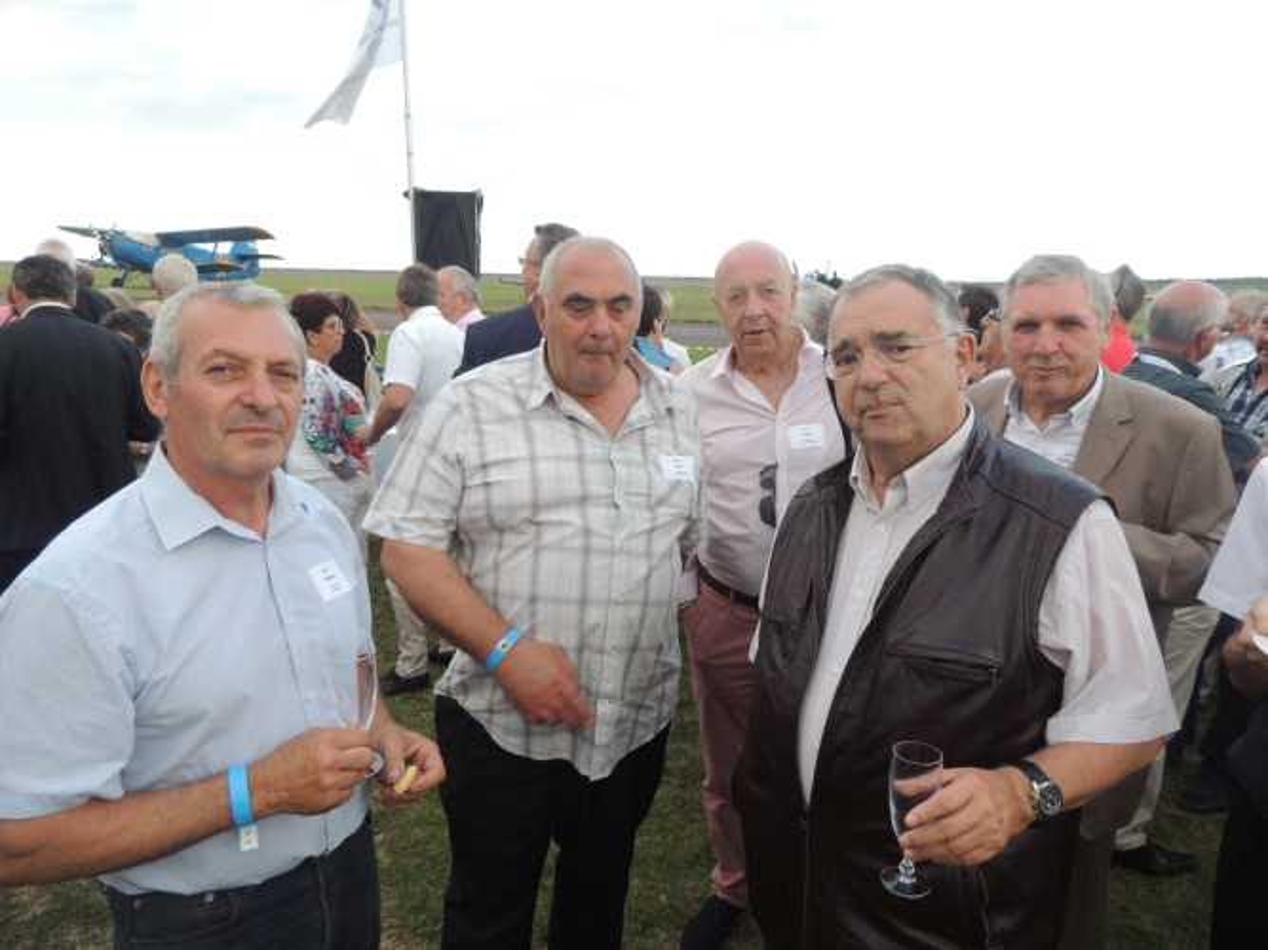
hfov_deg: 71.6
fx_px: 879
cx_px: 634
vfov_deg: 56.8
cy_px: 475
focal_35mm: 24
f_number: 3
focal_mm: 4.3
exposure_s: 1/160
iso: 100
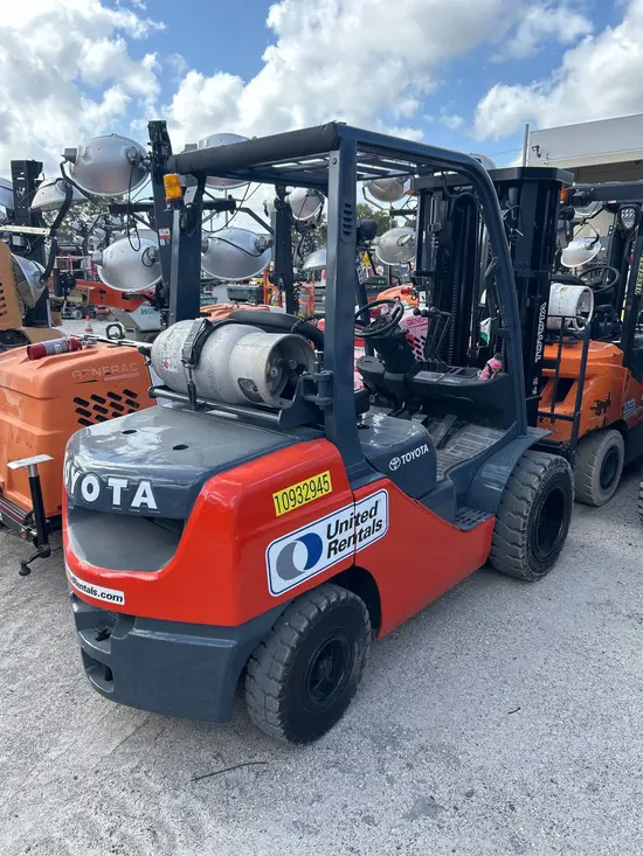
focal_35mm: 26
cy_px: 428
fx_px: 644
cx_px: 322
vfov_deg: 67.3
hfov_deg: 53.1
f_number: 1.5
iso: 50
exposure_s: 1/1048
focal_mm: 5.7
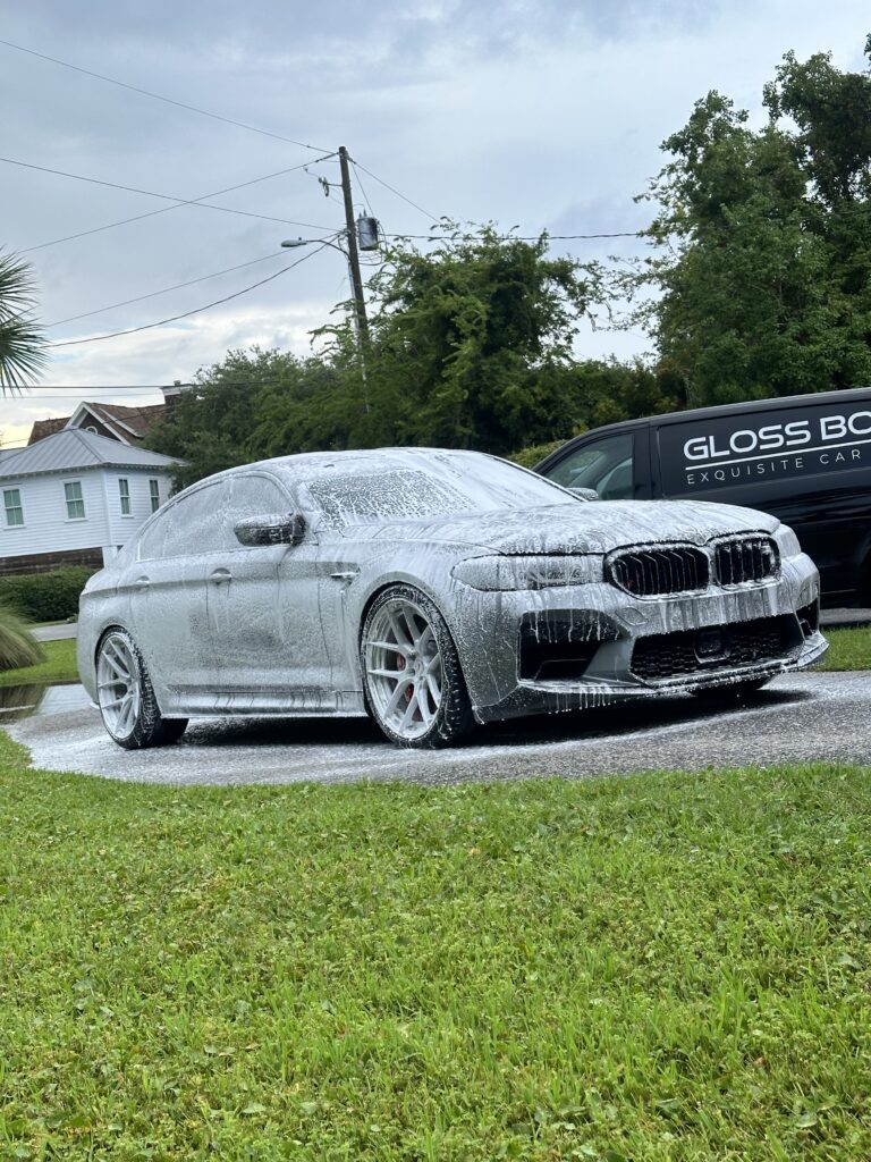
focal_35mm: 48
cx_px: 436
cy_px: 581
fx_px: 1610
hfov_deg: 30.3
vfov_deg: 39.7
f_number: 1.78
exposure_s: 1/785
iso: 64
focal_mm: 6.86
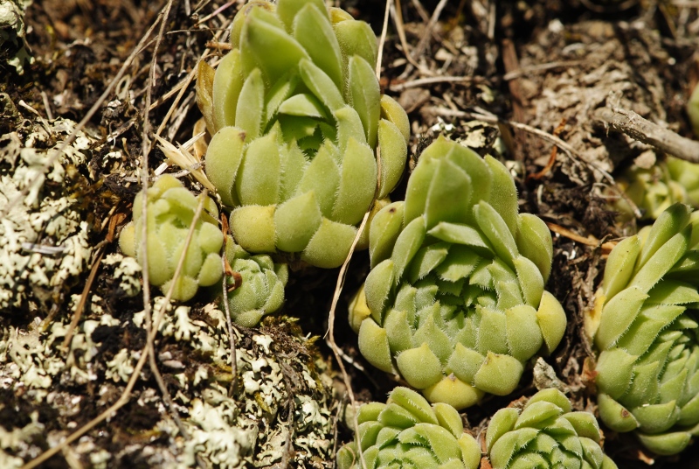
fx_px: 2479
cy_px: 234
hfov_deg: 16.0
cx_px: 350
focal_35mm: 128
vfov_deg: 10.8
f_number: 8
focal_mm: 85
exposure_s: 1/320
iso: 100
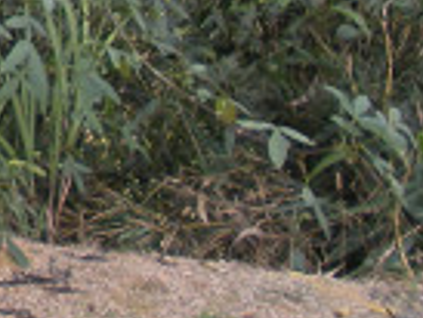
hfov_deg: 8.7
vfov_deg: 6.8
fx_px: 2568
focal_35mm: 210
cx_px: -531
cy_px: -392
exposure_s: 1/161
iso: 64
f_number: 3.5
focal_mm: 6.3
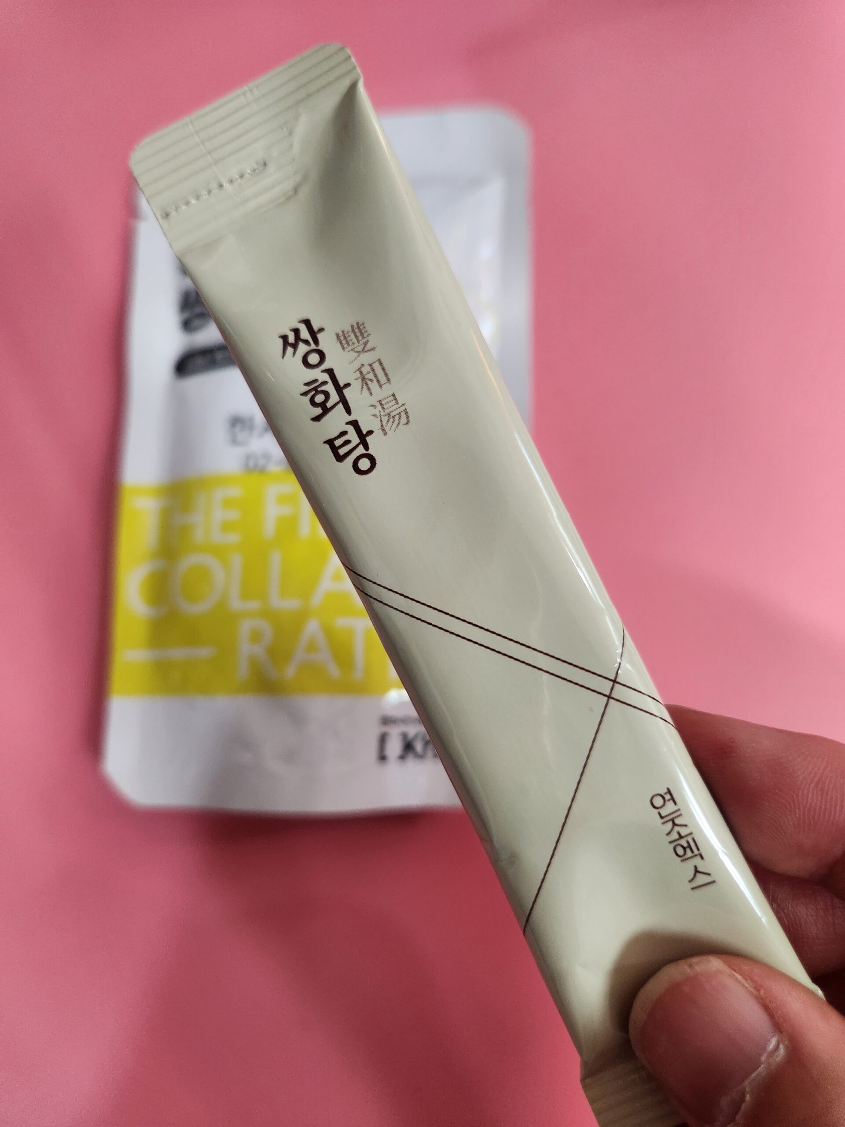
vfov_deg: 73.9
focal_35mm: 23
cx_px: 422
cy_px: 564
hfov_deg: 58.9
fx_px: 749
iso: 250
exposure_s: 1/120
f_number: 1.8
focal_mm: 5.4
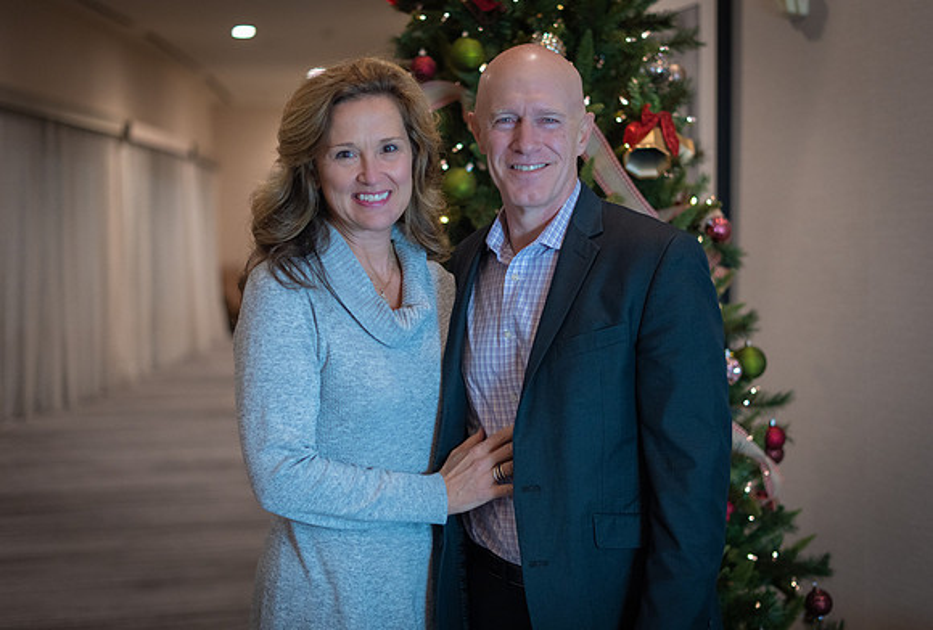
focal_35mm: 57
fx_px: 1491
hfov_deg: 34.8
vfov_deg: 23.9
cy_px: 281
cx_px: 479
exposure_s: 1/320
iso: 1250
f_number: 1.8
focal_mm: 50
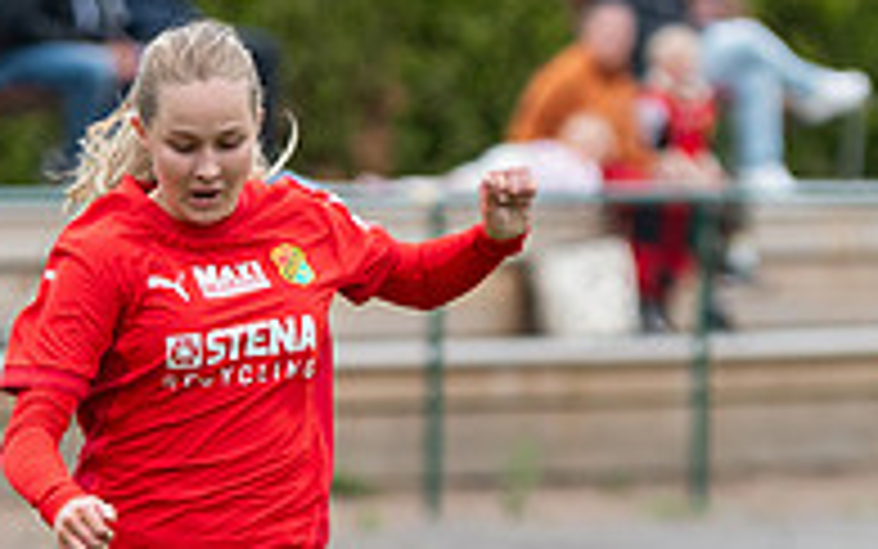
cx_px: 168
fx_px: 19316
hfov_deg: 2.6
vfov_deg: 1.6
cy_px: 567
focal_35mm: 807
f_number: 3.2
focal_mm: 160
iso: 250
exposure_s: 1/1250
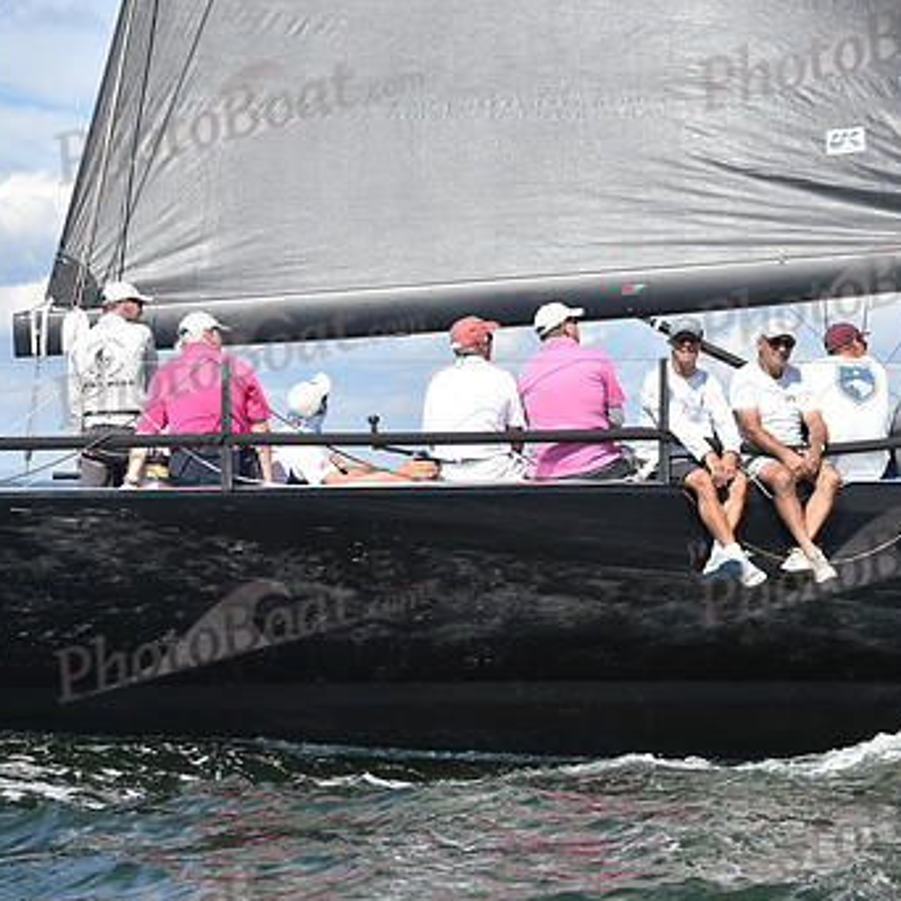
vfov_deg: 17.2
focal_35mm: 101
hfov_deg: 17.2
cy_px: 460
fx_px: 2974
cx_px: 564
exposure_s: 1/1250
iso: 320
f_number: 6.3
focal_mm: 70
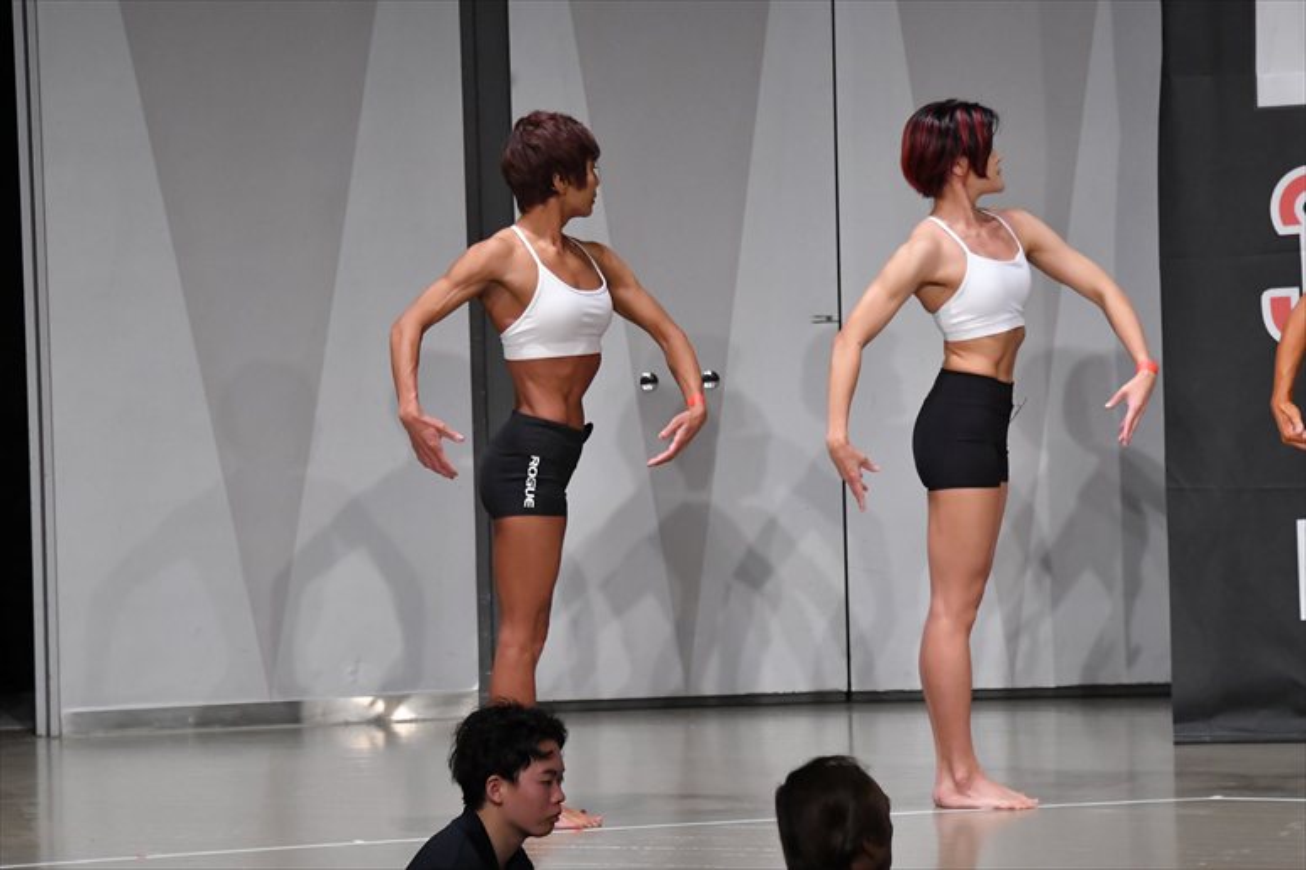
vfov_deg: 6.1
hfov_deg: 9.2
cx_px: 653
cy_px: 435
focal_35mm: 225
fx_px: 8159
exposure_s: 1/400
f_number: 5.6
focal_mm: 150
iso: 5000
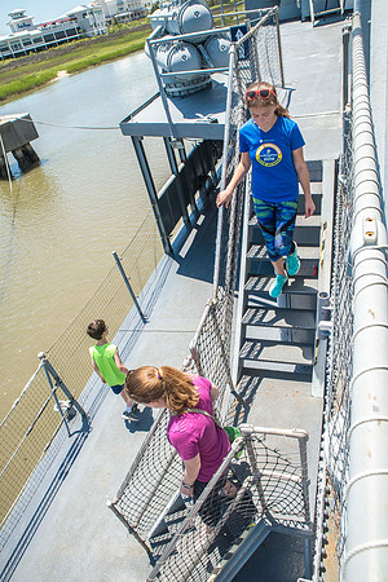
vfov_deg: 73.7
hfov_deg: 53.1
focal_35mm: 24
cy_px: 291
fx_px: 388
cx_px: 194
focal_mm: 24
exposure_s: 1/1000
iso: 2500
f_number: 16
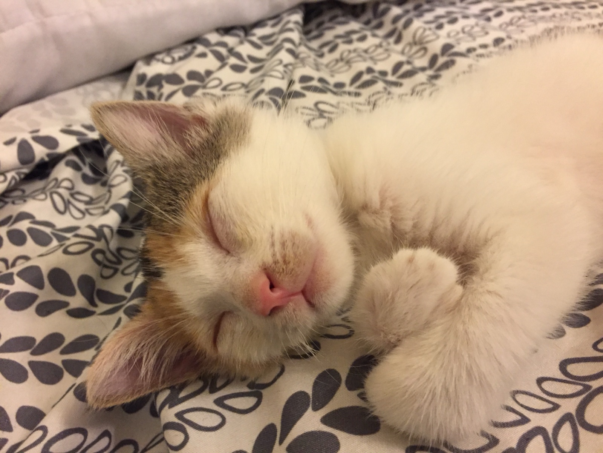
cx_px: 302
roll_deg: -2.5
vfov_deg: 48.2
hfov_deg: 61.7
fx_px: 505
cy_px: 226
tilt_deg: -37.1
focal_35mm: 29
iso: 200
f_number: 2.2
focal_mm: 4.15
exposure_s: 1/30
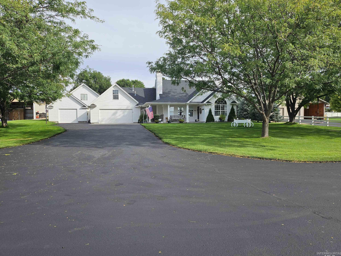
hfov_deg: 69.4
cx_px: 166
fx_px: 246
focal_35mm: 25
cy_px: 132
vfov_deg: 54.9
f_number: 1.8
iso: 50
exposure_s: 1/2397
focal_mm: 5
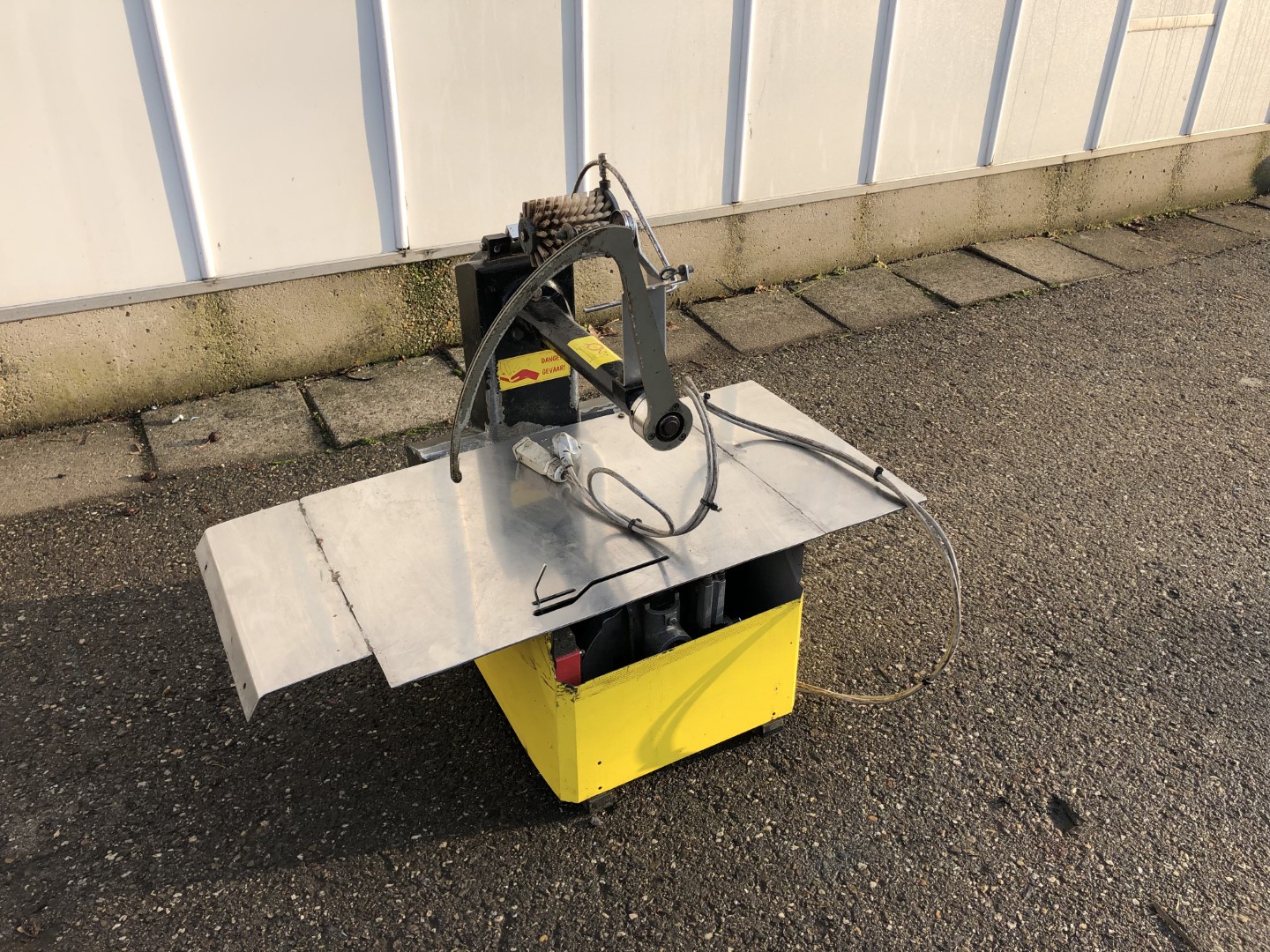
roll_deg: +0.4
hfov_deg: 63.4
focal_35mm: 28
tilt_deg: -30.6
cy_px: 476
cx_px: 635
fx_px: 1027
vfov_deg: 49.7
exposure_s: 1/475
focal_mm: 4
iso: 20
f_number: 1.8
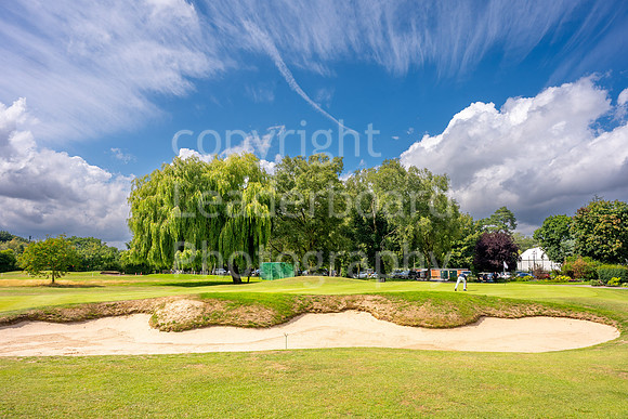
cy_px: 210
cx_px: 314
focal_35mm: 24
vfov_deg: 53.2
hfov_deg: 73.7
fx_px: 419
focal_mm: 24
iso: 250
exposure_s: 1/400
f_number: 11
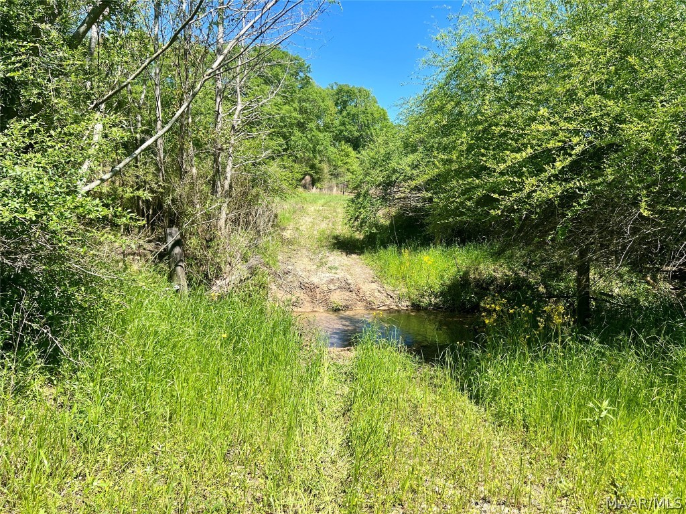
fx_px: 515
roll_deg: -2.6
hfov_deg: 67.3
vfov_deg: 53.1
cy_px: 257
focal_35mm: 26
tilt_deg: -5.8
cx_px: 343
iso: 50
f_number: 1.5
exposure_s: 1/1869
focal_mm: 5.7
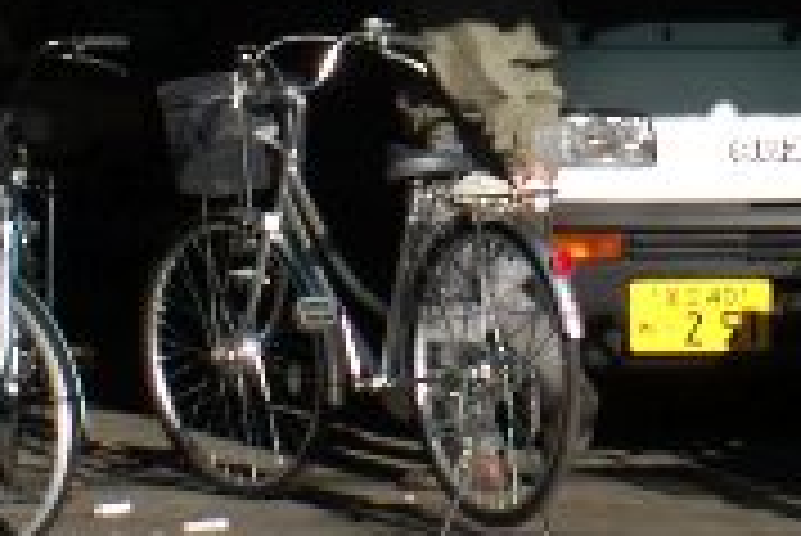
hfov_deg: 8.7
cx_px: 554
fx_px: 5255
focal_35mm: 236
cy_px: -225
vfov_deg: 5.8
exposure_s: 1/125
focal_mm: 28
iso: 100
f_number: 10
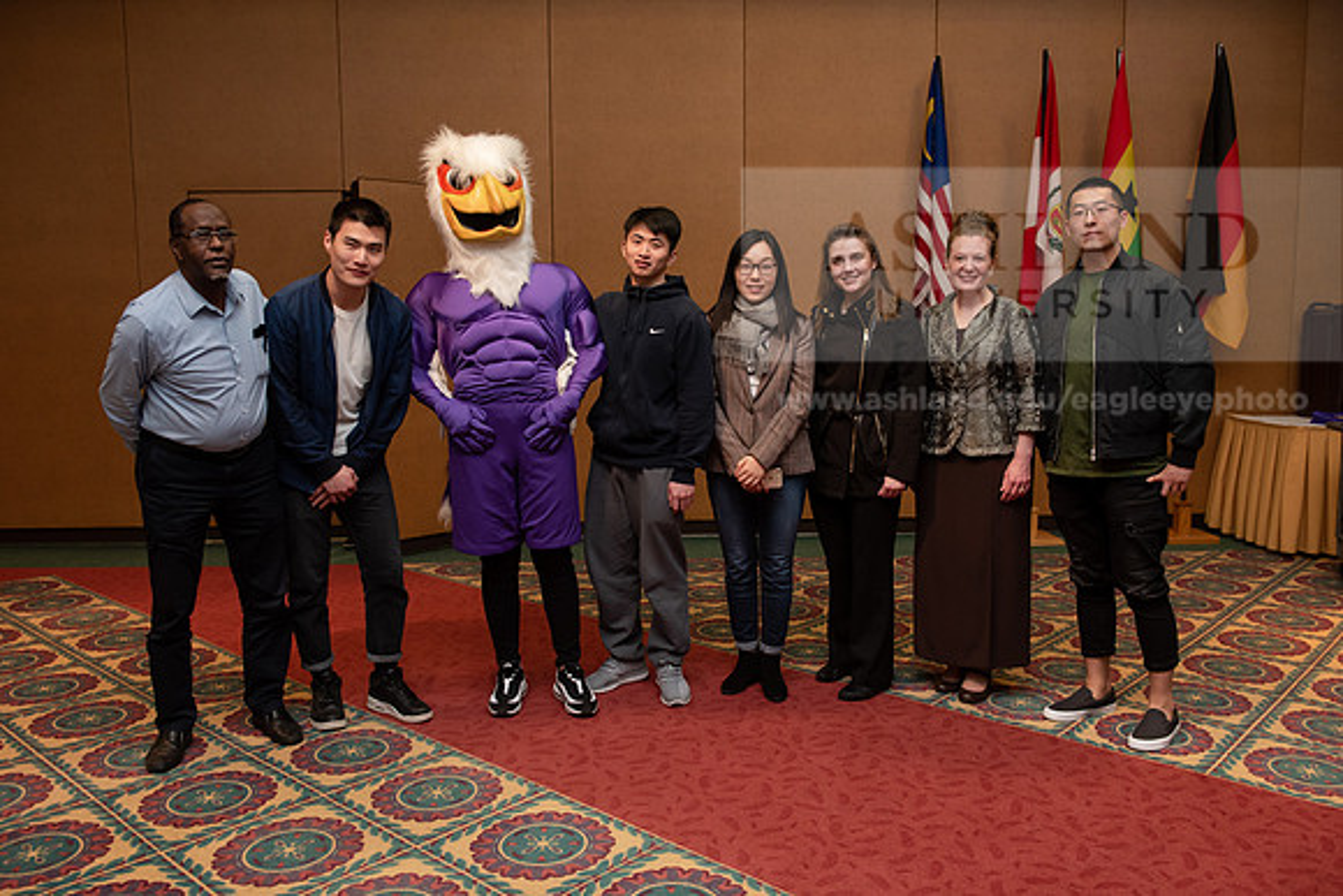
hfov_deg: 63.6
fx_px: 1082
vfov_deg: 45.0
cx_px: 672
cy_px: 448
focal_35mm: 29
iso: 1600
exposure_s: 1/200
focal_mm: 29
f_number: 5.6
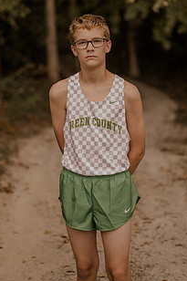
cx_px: 100
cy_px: 109
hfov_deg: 18.6
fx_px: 569
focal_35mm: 73
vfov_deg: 27.6
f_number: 1.4
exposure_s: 1/1000
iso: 64
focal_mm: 50
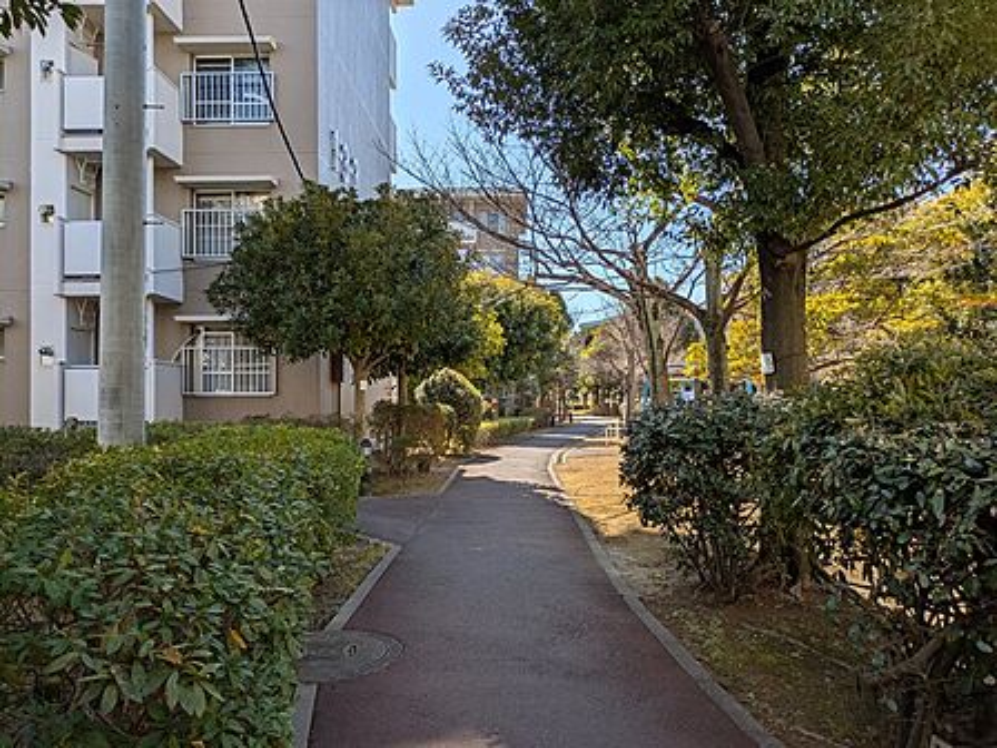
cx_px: 498
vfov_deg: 54.9
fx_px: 720
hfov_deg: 69.4
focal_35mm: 25
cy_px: 374
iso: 48
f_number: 1.89
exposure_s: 1/1821
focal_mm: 5.43
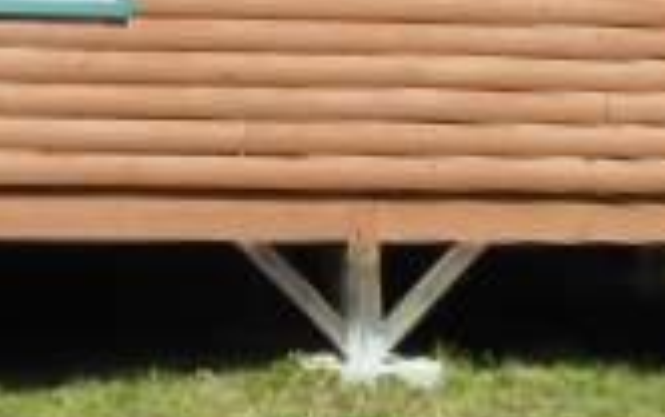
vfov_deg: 11.8
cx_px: 20
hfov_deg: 19.8
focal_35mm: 102
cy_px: -357
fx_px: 1850
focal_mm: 4.5
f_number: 3.7
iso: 80
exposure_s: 1/500
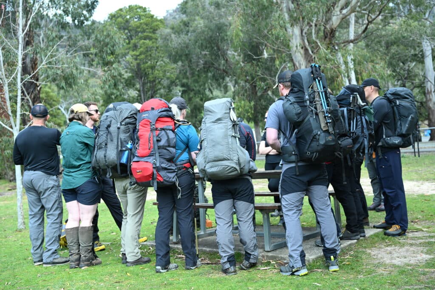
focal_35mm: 40
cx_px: 218
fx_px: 483
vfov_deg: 33.4
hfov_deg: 48.5
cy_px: 145
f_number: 4
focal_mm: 40
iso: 200
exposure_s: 1/250
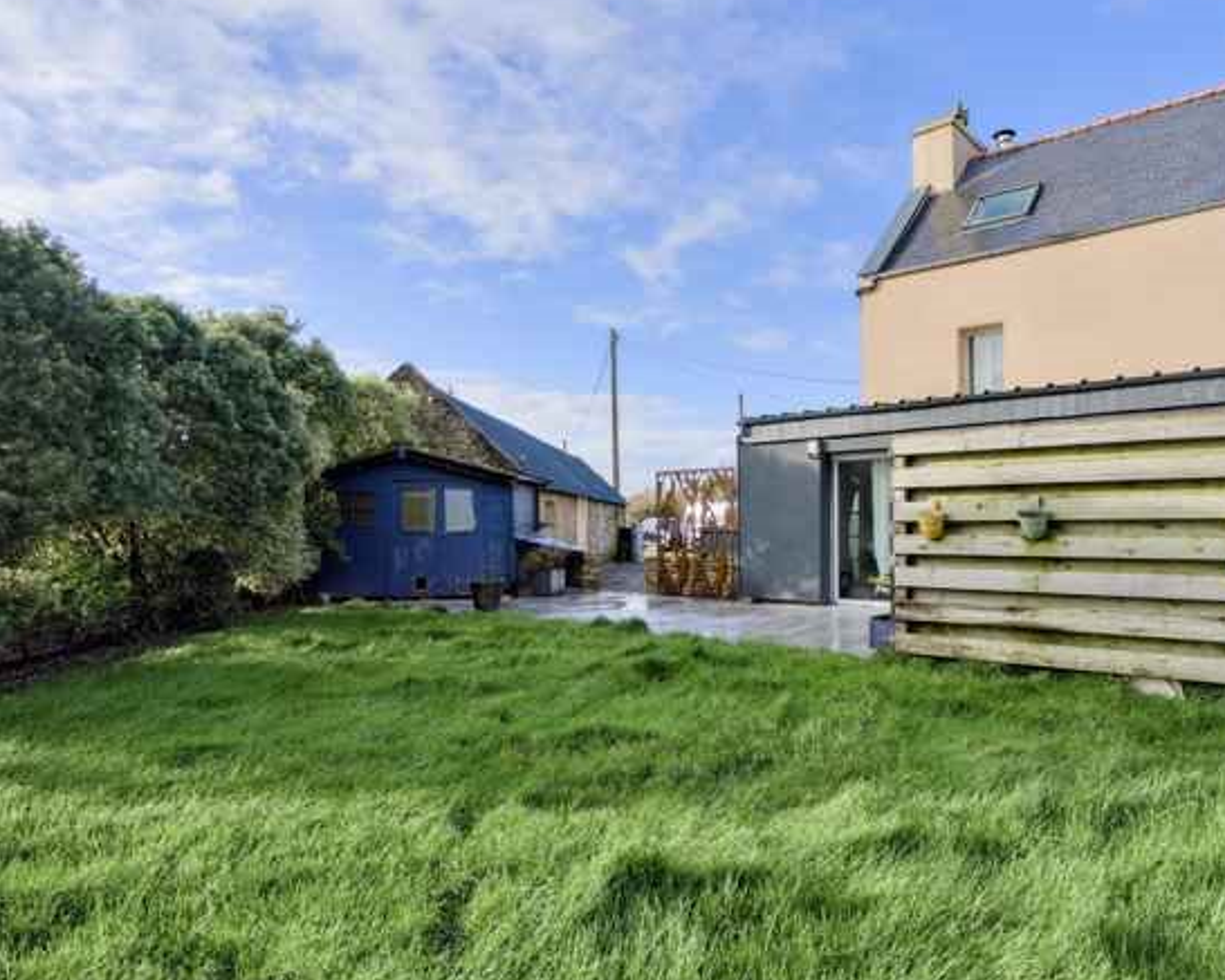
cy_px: 526
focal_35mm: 22
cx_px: 716
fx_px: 798
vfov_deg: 63.1
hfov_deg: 74.5
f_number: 8
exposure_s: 1/4000
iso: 800
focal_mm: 16
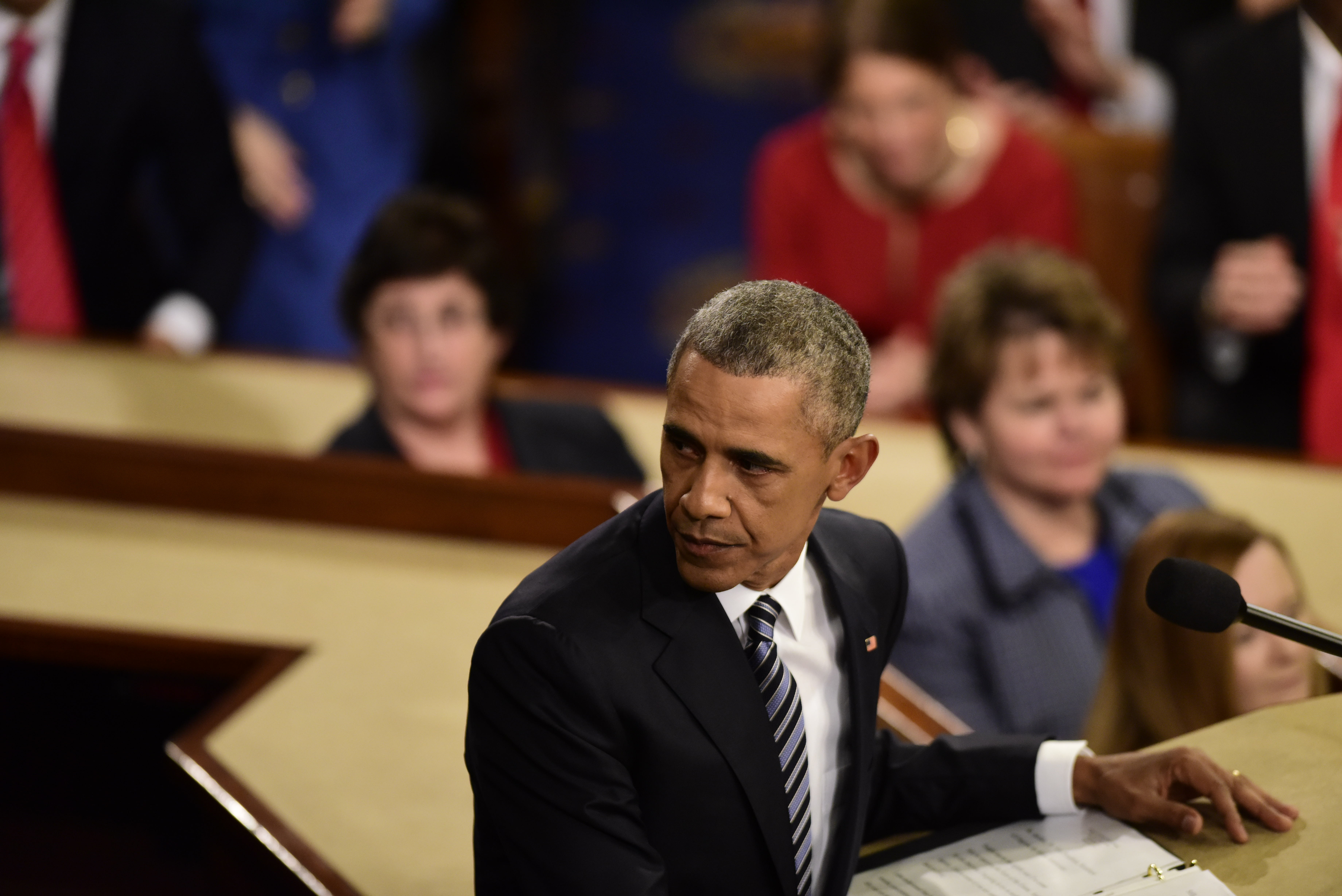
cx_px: 671
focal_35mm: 300
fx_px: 11186
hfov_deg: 6.9
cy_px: 448
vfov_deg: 4.6
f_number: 2.8
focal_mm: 300
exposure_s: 1/1000
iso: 3200
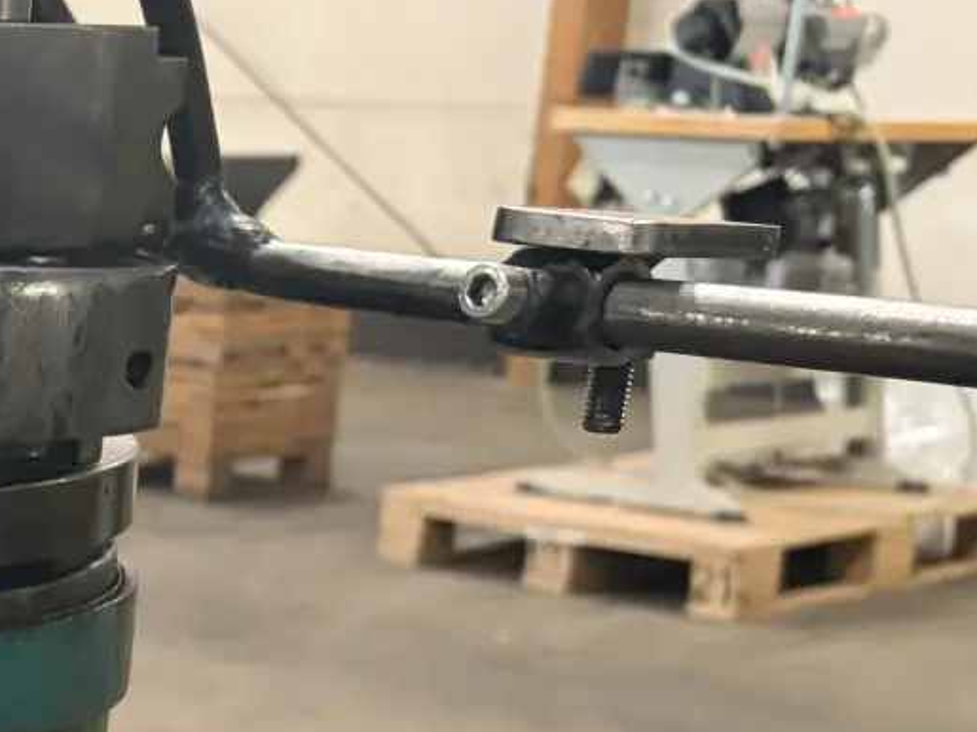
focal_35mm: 97
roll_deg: -0.6
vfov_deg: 14.9
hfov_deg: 17.9
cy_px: 812
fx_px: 2737
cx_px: -535
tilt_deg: -14.8
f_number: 1.6
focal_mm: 5.96
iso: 400
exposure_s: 1/50
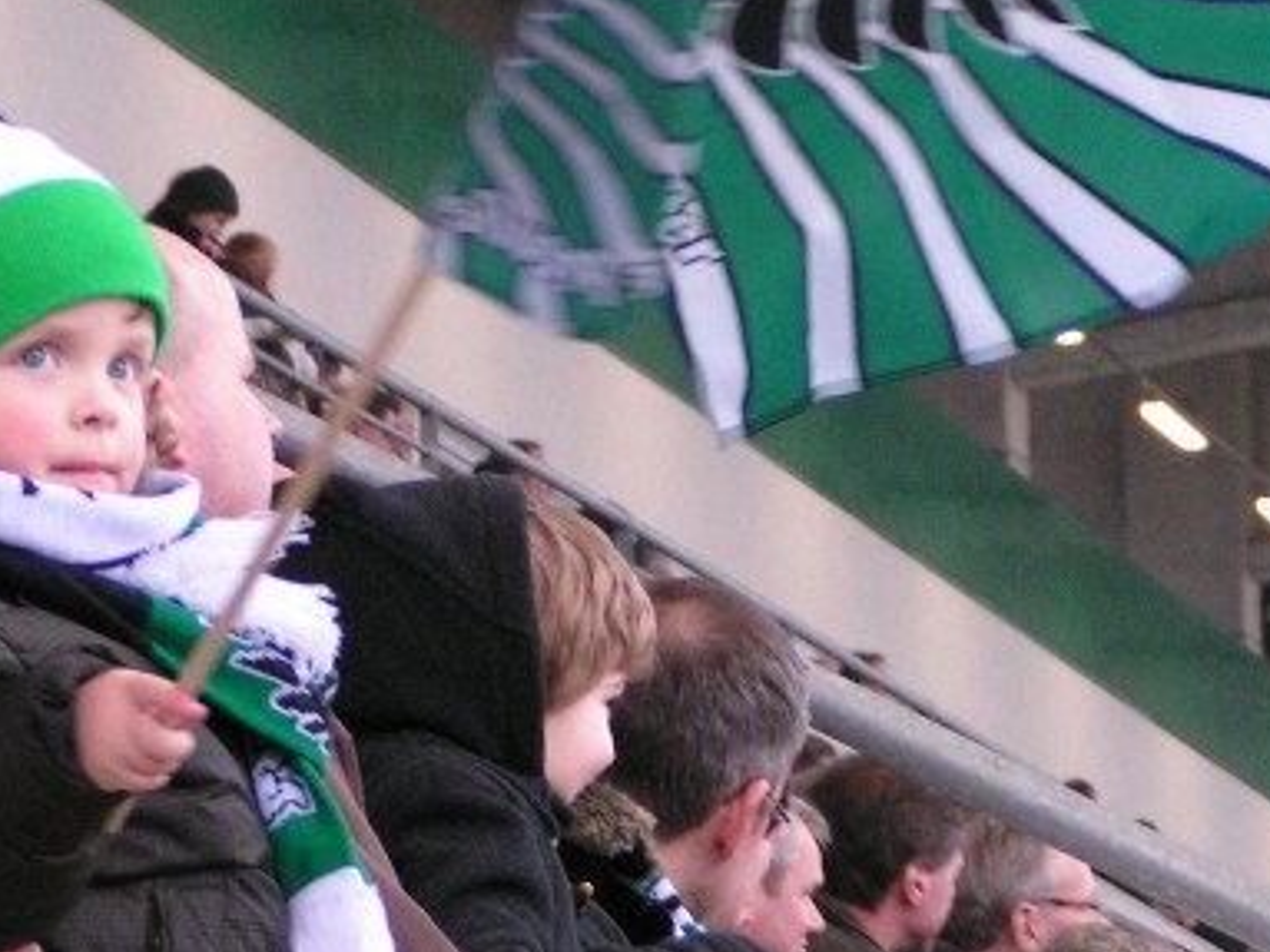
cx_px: 471
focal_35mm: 284
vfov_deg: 5.2
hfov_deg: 7.0
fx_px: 10416
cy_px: 53
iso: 200
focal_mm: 20.9
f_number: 3.5
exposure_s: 1/100
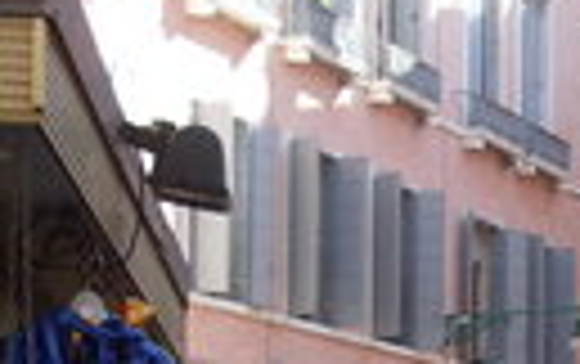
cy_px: 611
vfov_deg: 10.1
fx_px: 1978
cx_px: 755
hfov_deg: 15.8
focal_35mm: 125
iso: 80
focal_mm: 6.3
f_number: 2.8
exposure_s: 1/250
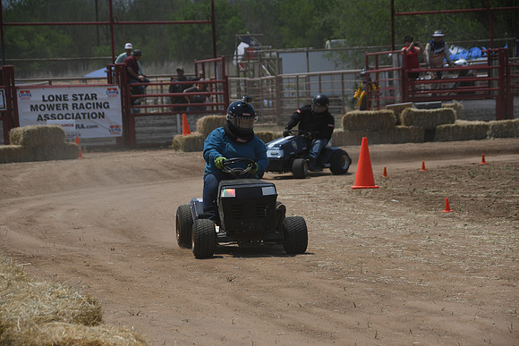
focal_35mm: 153
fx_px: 2206
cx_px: 260
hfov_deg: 13.4
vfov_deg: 9.0
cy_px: 173
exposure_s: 1/1250
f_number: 5.6
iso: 100
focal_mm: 102
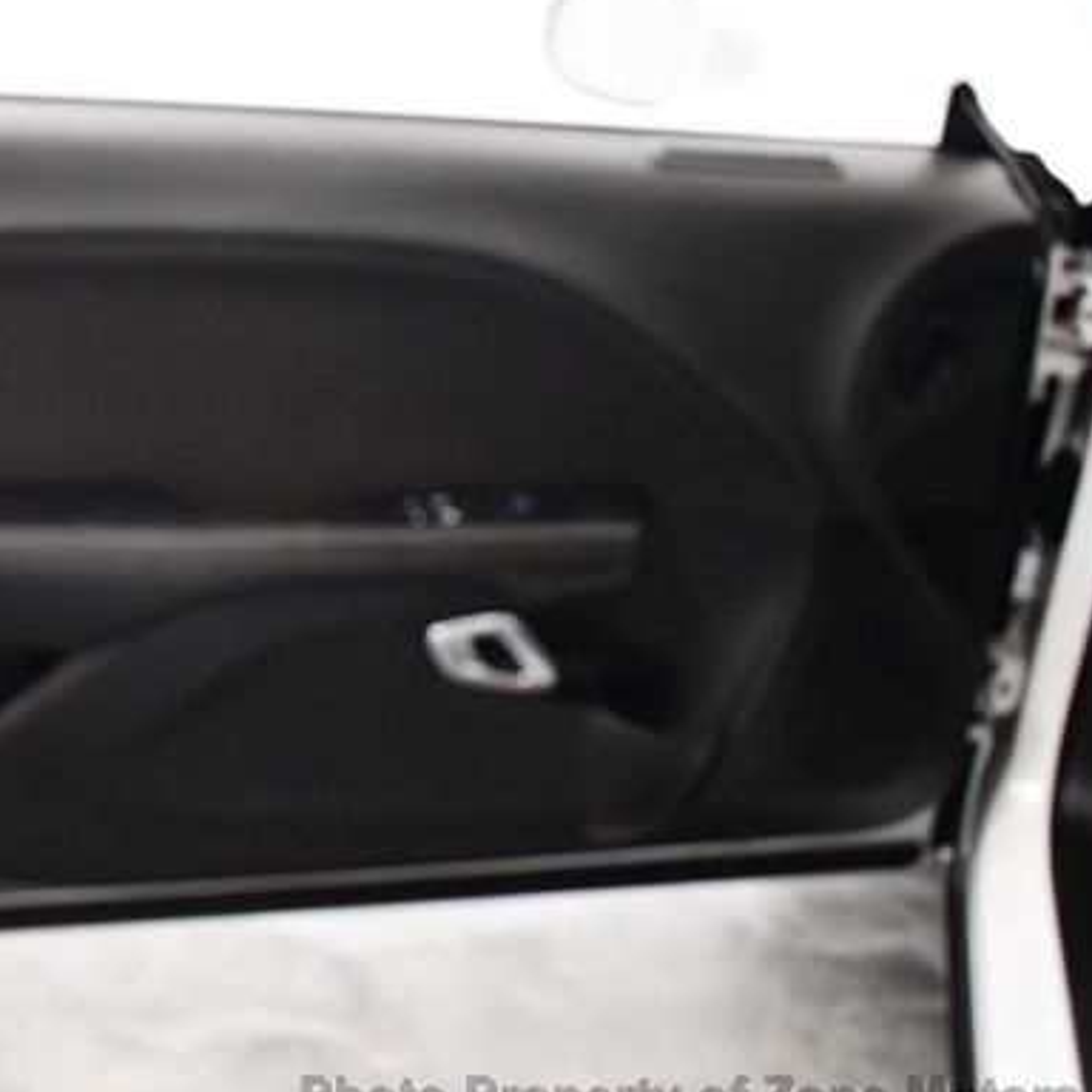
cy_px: 546
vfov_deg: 33.4
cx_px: 267
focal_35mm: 51
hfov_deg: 32.7
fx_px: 1820
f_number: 3.5
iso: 3200
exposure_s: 1/125
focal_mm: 18
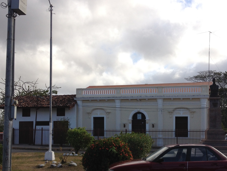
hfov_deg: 38.1
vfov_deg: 28.9
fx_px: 328
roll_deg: +0.4
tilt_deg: -0.5
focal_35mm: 50
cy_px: 117
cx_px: 133
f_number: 2.4
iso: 50
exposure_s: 1/1381
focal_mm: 4.28
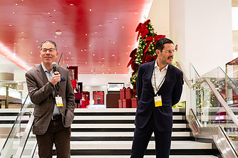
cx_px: 112
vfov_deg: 24.4
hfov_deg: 36.3
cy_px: 105
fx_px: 363
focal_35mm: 55
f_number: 3.2
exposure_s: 1/160
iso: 1250
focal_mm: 29.5
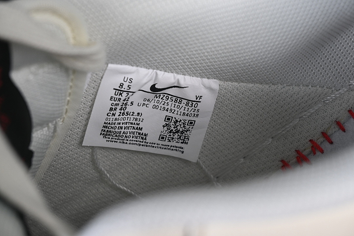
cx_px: 177
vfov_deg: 18.2
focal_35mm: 75
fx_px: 737
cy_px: 118
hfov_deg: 27.0
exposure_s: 1/80
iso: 160
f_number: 7.1
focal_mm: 50
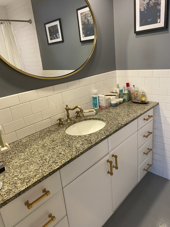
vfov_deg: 67.3
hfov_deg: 53.1
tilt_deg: -18.7
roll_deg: +5.4
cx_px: 85
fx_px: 170
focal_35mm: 26
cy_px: 114
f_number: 1.8
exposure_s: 1/60
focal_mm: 4.25
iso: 125
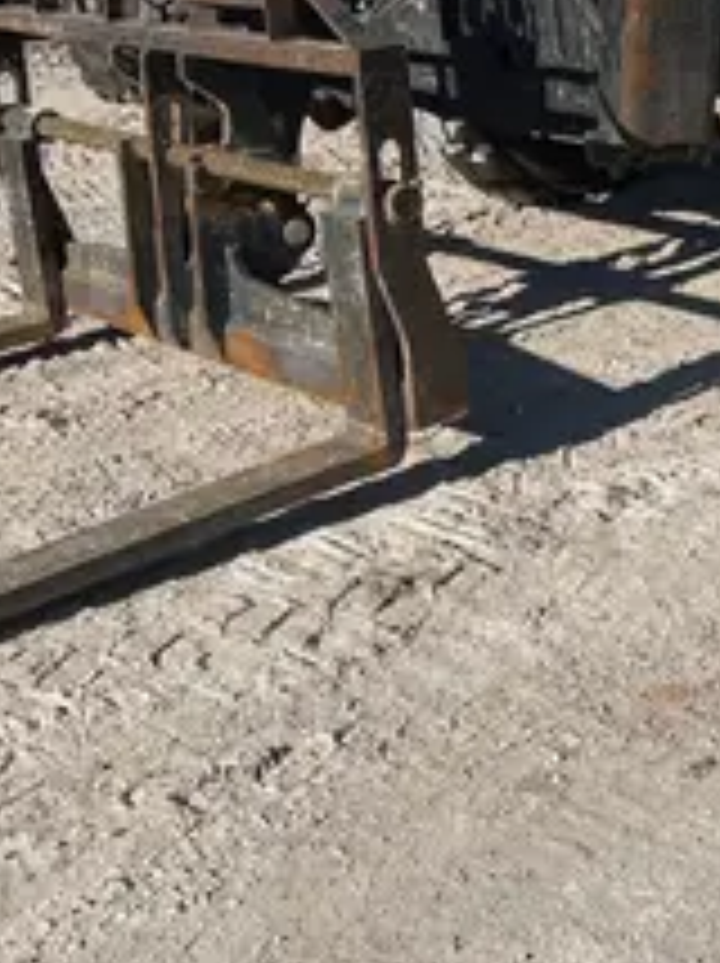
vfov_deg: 28.0
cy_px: 119
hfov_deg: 20.8
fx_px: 1862
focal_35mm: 67
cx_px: 806
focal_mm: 5.1
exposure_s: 1/3521
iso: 50
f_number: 1.6
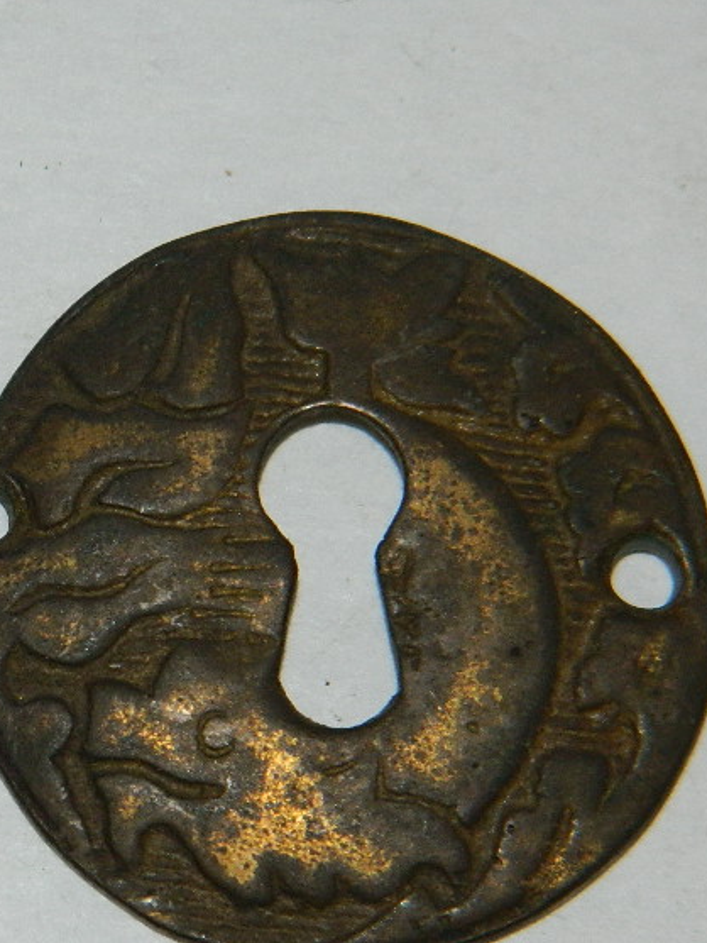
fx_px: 6452
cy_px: 510
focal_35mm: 237
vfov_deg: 8.4
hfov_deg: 6.2
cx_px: -39
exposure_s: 1/60
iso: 200
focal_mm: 23.2
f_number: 13.4
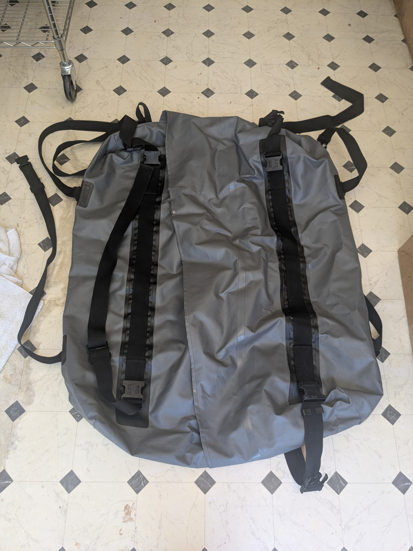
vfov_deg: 65.3
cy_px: 276
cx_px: 206
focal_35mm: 27
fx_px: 430
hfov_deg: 51.4
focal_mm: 4.38
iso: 60
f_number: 1.73
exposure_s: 1/40
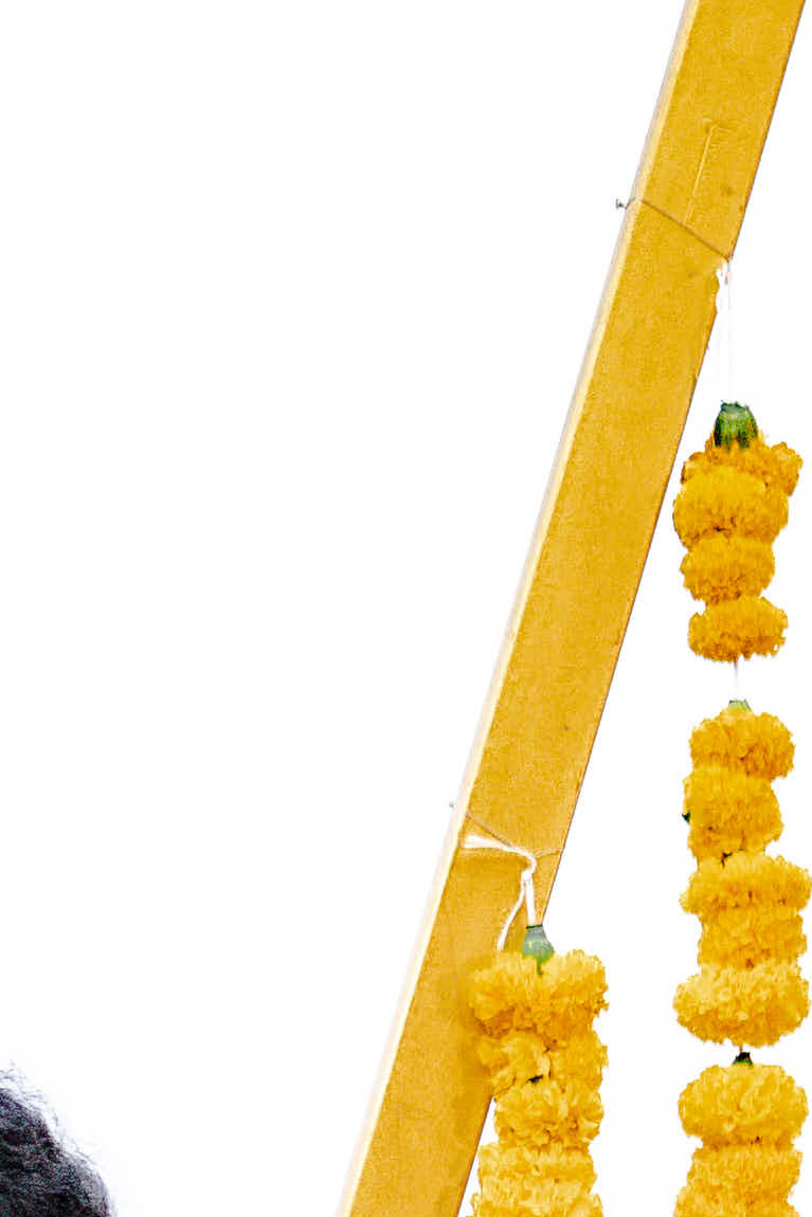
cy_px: 1838
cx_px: -1198
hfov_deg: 5.5
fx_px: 8185
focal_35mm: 242
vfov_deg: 8.3
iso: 640
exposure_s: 1/640
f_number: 1.4
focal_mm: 35
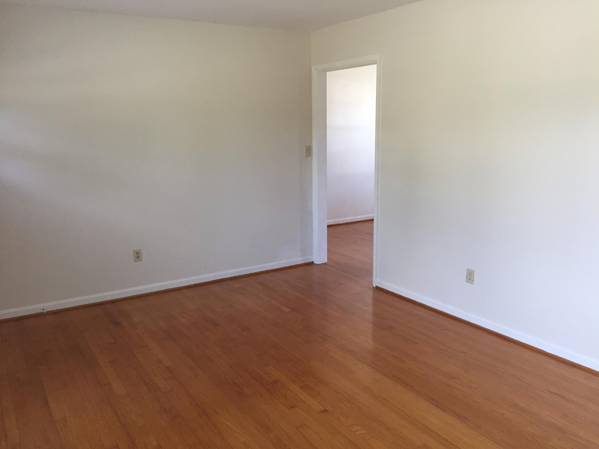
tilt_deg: -10.0
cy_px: 224
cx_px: 300
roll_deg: -0.1
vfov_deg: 48.2
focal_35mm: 29
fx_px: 502
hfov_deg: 61.7
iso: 125
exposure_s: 1/30
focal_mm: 4.15
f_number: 2.2
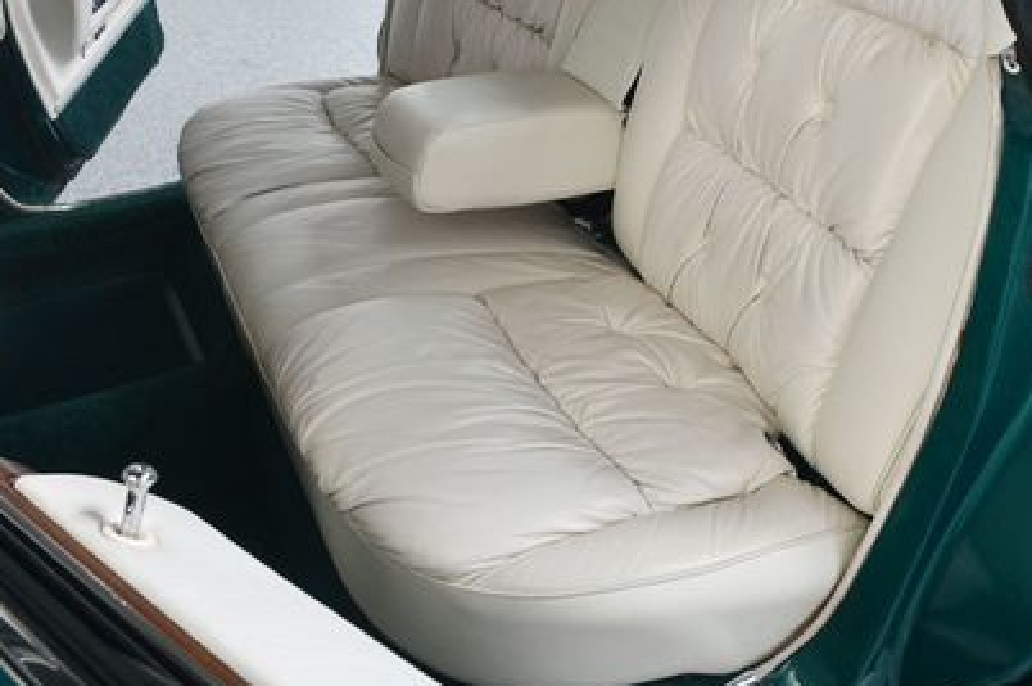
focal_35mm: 43
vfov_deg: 30.8
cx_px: 596
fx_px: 1231
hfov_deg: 45.3
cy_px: 216
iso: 100
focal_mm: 18
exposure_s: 1/160
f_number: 9
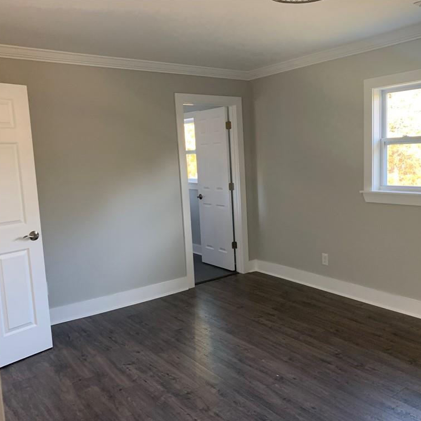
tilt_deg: -5.9
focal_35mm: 31
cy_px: 212
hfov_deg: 52.2
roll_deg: +2.7
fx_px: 427
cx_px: 250
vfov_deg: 52.5
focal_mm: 4.25
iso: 160
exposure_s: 1/60
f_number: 1.8
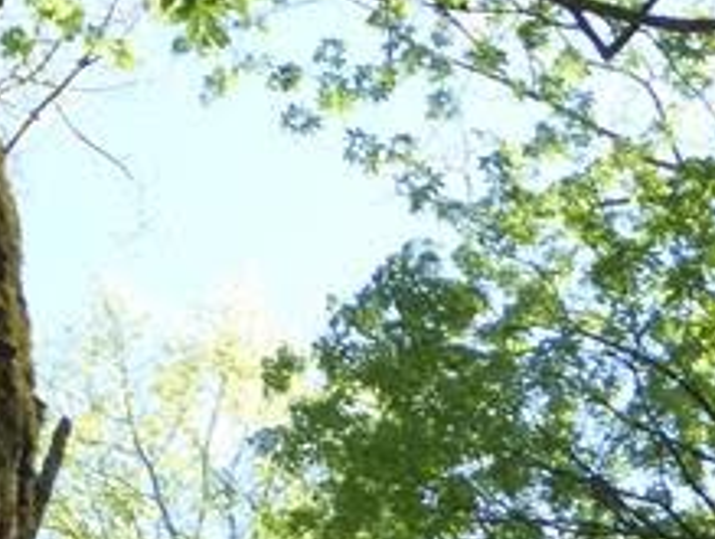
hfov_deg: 9.7
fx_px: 4117
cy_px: -454
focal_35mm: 199
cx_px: -206
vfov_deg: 7.3
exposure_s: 1/250
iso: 250
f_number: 3.8
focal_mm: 7.2
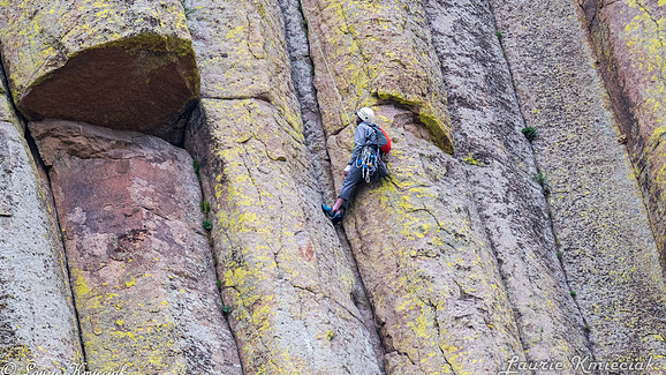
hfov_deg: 2.7
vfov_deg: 1.5
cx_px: 333
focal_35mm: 789
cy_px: 160
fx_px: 13932
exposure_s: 1/1600
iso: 1600
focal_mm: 500
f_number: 7.1
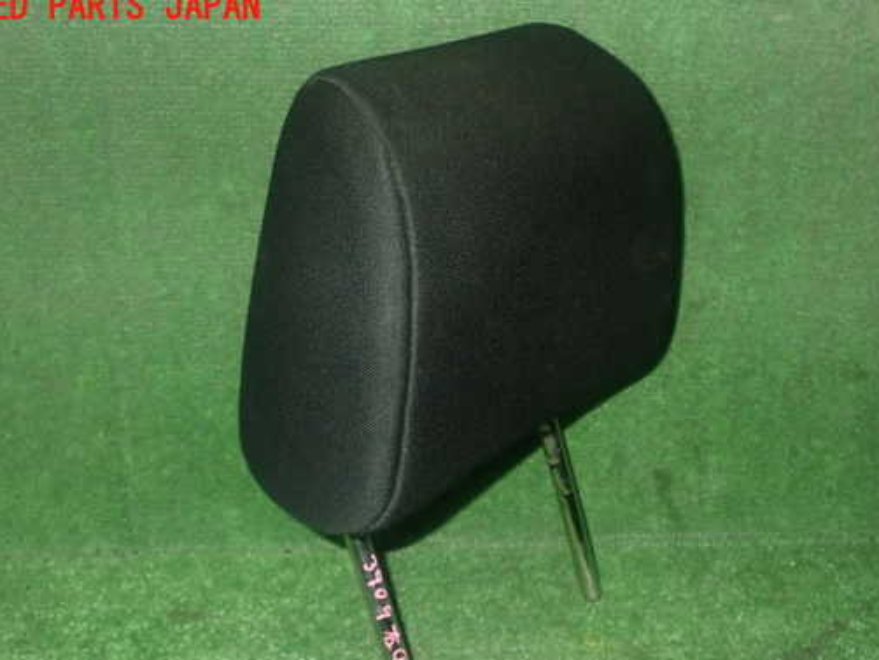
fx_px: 1092
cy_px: 380
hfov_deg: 43.8
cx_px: 468
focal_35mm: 43
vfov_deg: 33.6
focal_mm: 6.37
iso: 800
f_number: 7.1
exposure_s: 1/40
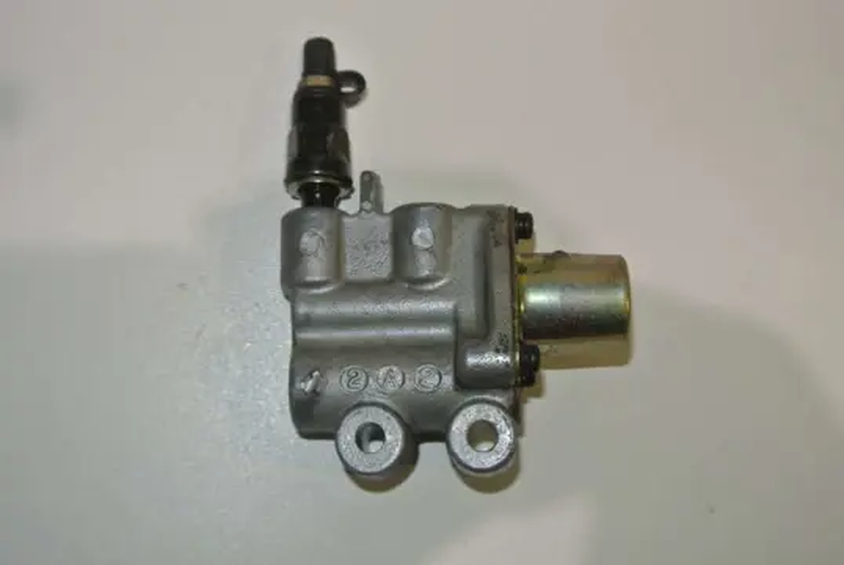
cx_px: 422
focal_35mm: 44
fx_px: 1033
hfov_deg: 44.5
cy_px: 282
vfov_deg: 30.6
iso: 200
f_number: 4.2
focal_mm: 16.3
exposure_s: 1/60
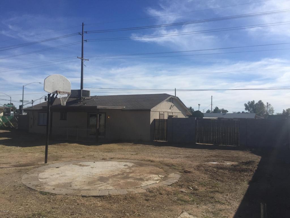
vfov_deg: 48.2
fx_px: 243
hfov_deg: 61.7
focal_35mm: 29
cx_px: 145
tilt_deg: +0.8
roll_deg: -1.1
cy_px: 109
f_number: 2.2
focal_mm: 4.15
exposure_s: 1/3968
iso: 32
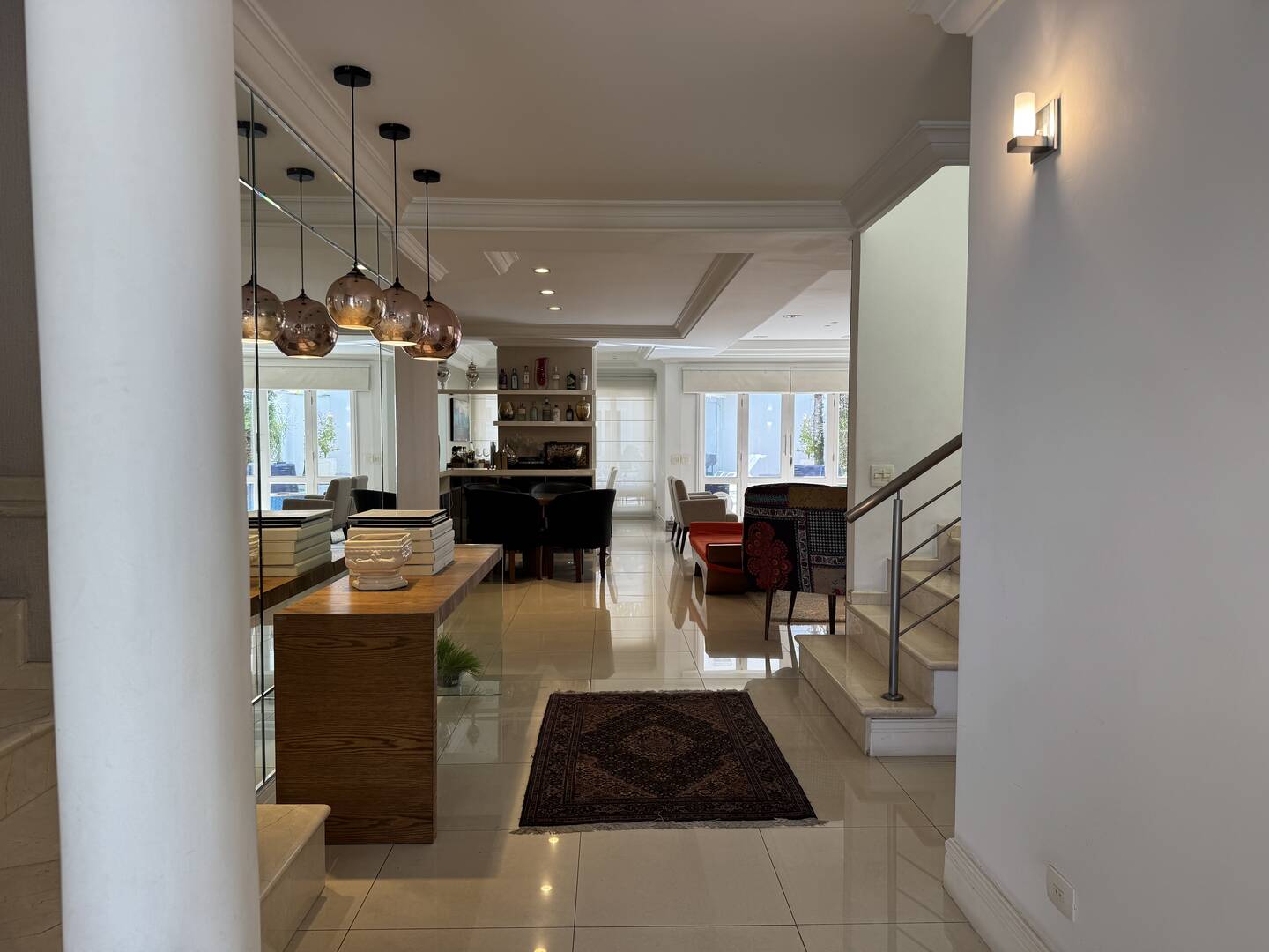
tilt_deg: -2.3
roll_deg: +0.3
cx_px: 634
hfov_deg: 71.6
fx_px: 880
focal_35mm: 24
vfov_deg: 56.8
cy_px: 476
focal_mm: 6.76
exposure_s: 1/120
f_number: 1.78
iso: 64
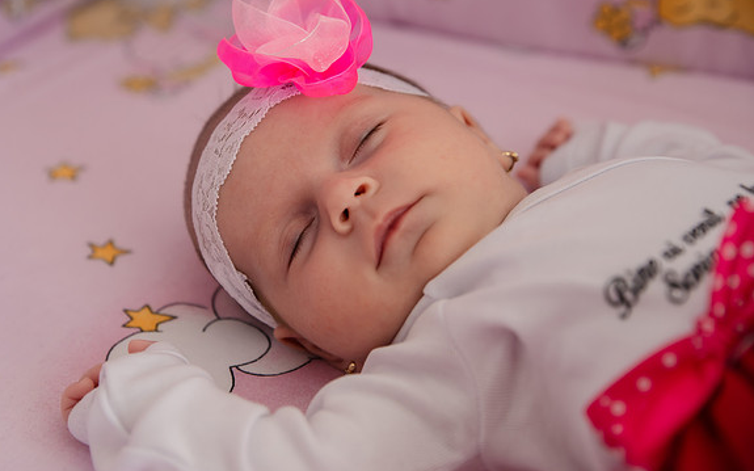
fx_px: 1479
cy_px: 190
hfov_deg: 28.6
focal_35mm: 72
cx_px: 325
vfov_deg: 18.1
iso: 400
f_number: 3.5
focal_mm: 62
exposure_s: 1/125
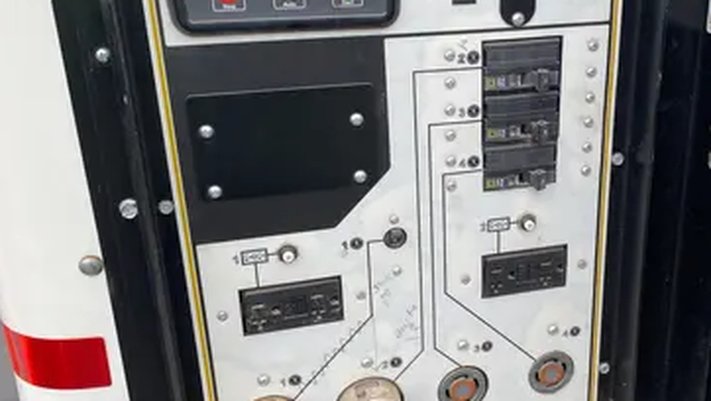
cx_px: 497
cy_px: 190
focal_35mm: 43
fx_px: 811
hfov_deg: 46.3
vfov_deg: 27.7
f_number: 1.8
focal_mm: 4.25
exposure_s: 1/582
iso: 32
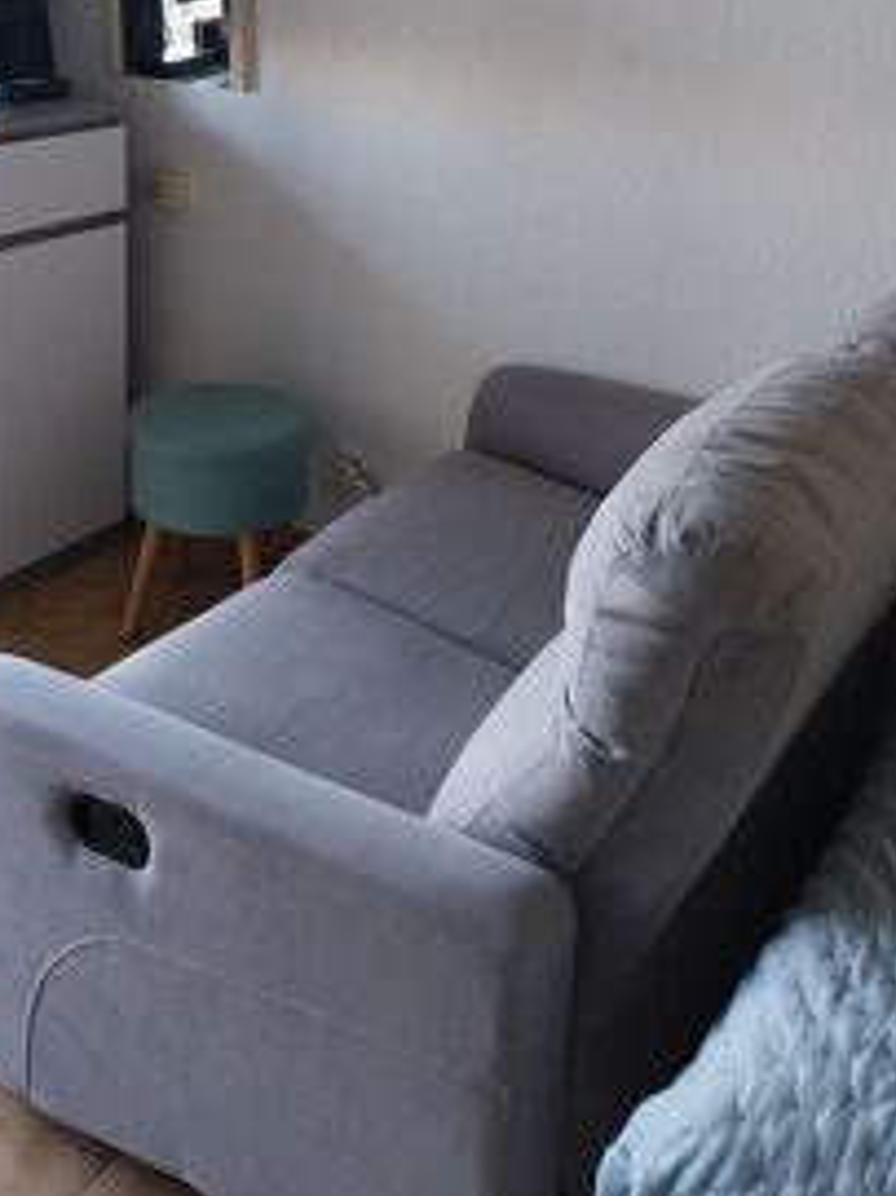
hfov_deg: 34.8
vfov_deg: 43.9
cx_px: 296
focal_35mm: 41
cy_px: 263
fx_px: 1416
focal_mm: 4
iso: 100
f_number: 1.8
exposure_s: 1/50
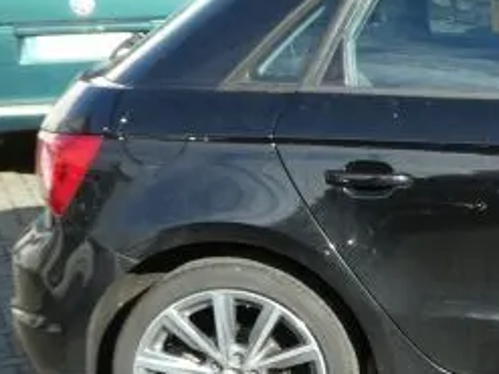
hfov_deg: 16.7
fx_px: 1542
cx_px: 747
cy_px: 295
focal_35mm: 107
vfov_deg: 13.8
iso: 80
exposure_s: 1/200
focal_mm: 5.8
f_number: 3.6
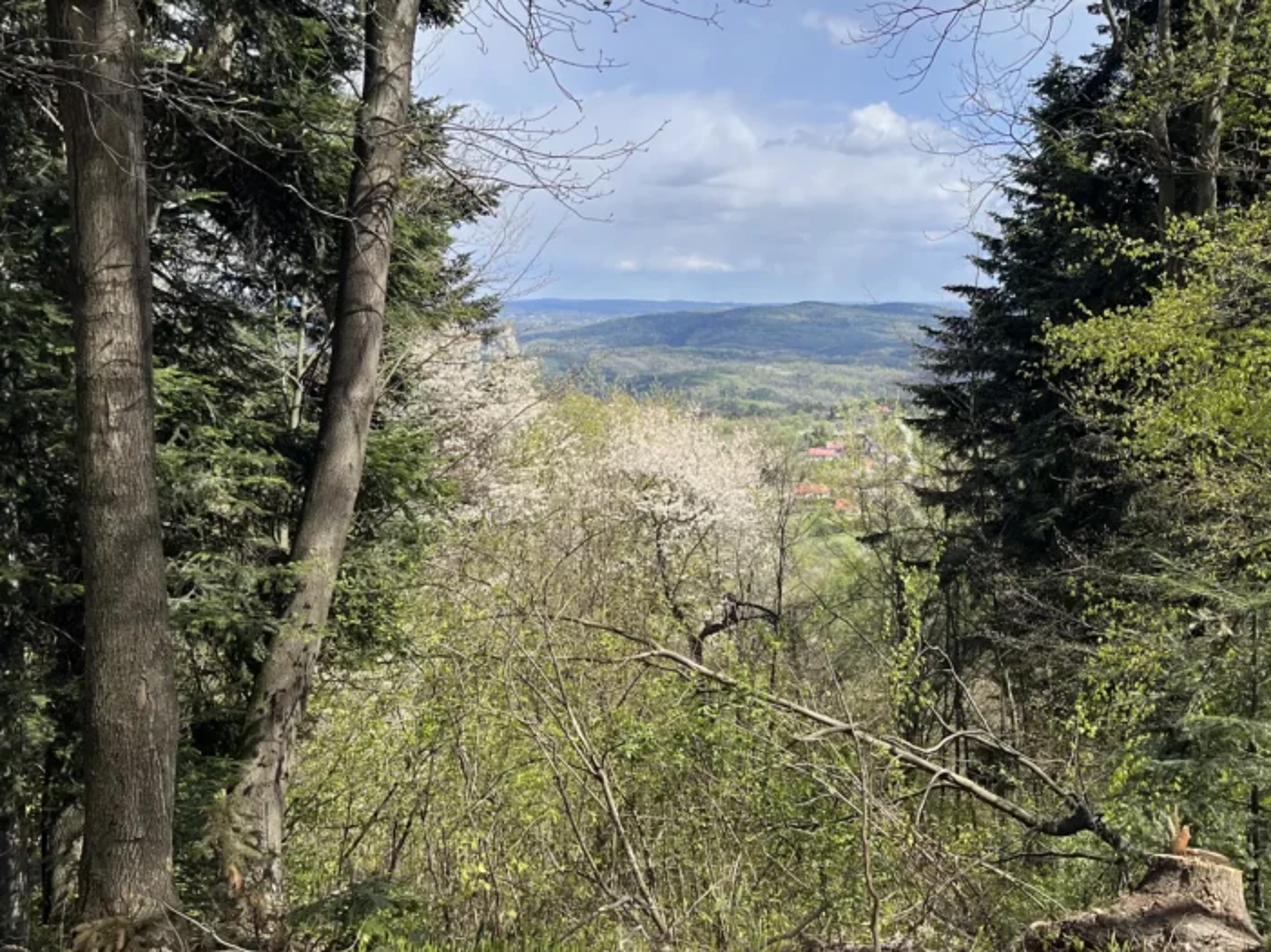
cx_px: 832
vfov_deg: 37.6
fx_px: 1395
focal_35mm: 38
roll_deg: +0.1
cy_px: 412
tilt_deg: -6.0
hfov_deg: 48.3
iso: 50
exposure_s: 1/2137
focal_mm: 5.1
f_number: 1.6
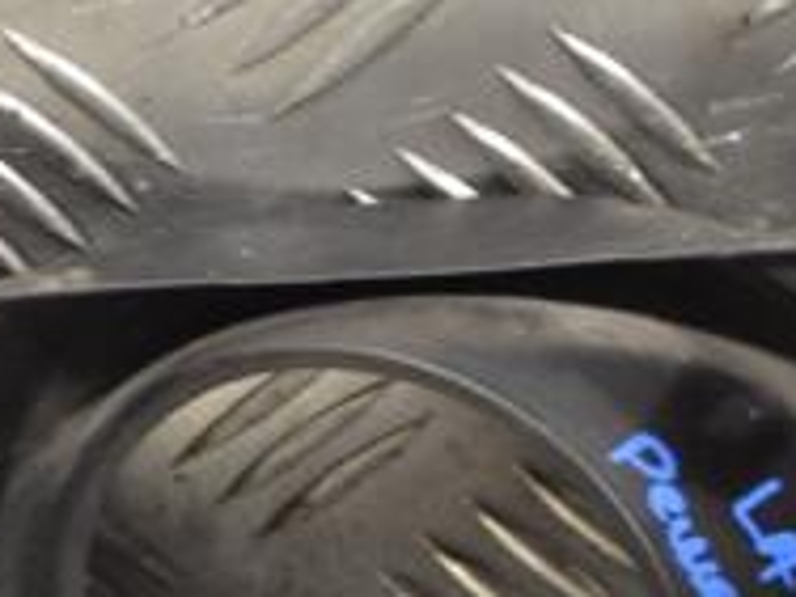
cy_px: 572
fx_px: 4645
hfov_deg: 9.8
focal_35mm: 202
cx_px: 191
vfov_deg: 7.3
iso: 400
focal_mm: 44
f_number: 5.3
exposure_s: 1/40
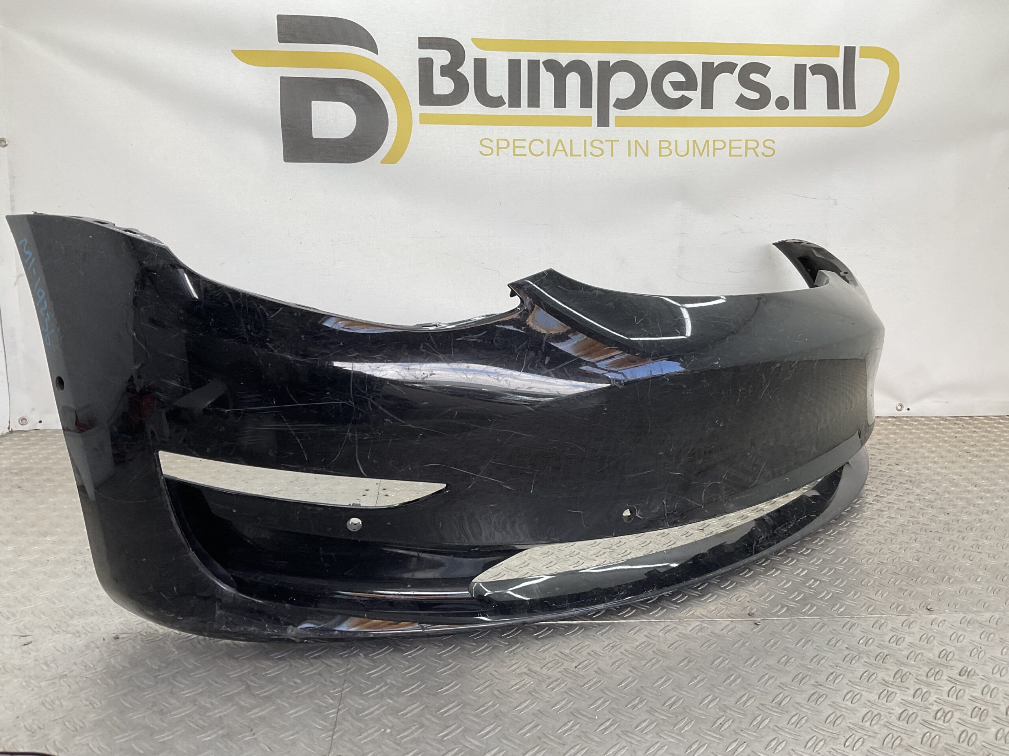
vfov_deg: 48.2
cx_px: 504
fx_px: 845
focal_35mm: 29
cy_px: 378
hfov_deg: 61.7
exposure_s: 1/100
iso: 20
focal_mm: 3
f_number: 1.8
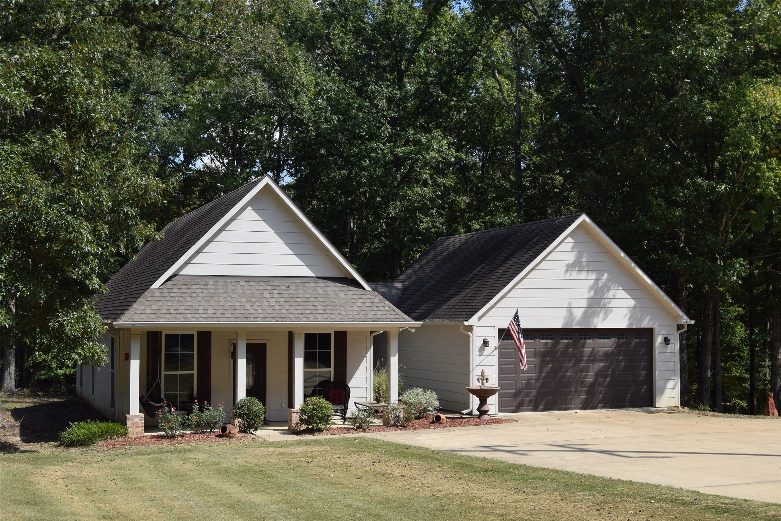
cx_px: 390
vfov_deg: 28.9
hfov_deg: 42.3
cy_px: 260
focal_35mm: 46
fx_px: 1009
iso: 200
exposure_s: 1/400
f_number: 10
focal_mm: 31
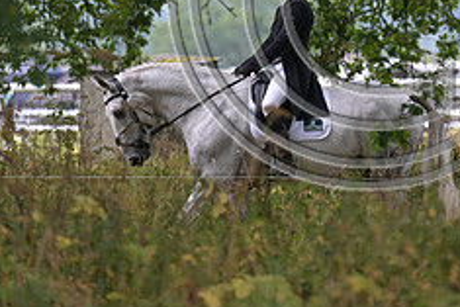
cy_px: -38
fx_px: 6316
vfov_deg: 2.8
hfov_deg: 4.2
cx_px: 346
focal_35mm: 494
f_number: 3.2
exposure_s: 1/1250
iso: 560
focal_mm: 200
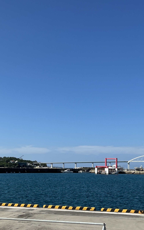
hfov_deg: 26.2
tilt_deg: +5.9
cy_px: 138
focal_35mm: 49
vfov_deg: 40.9
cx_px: 47
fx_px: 308
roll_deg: -1.0
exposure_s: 1/2959
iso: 25
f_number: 1.8
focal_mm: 3
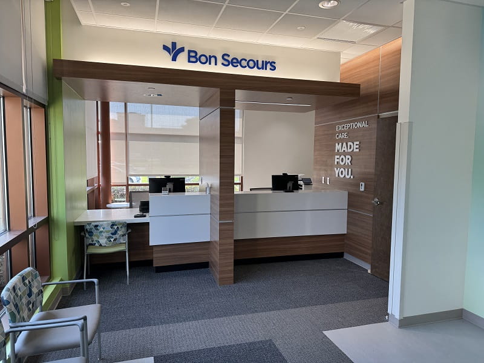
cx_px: 242
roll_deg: -0.5
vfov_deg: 56.8
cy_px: 182
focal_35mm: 24
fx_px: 336
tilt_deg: -4.7
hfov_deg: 71.6
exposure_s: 1/204
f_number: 1.78
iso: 64
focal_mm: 6.76
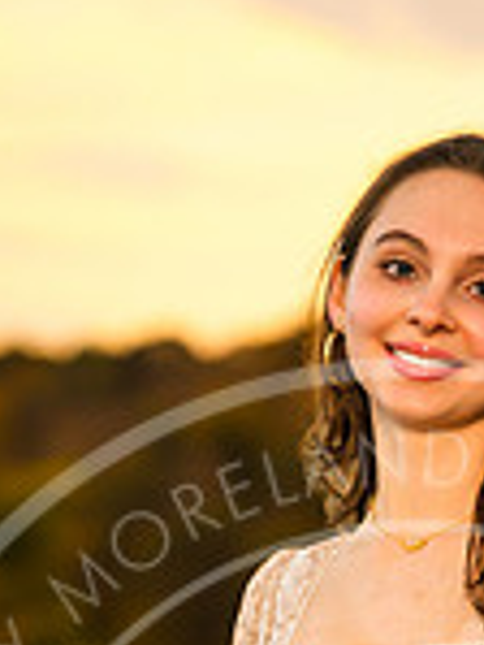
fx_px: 4580
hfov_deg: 6.0
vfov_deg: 7.9
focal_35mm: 246
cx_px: 419
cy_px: 965
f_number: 3.2
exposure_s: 1/800
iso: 640
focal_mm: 85
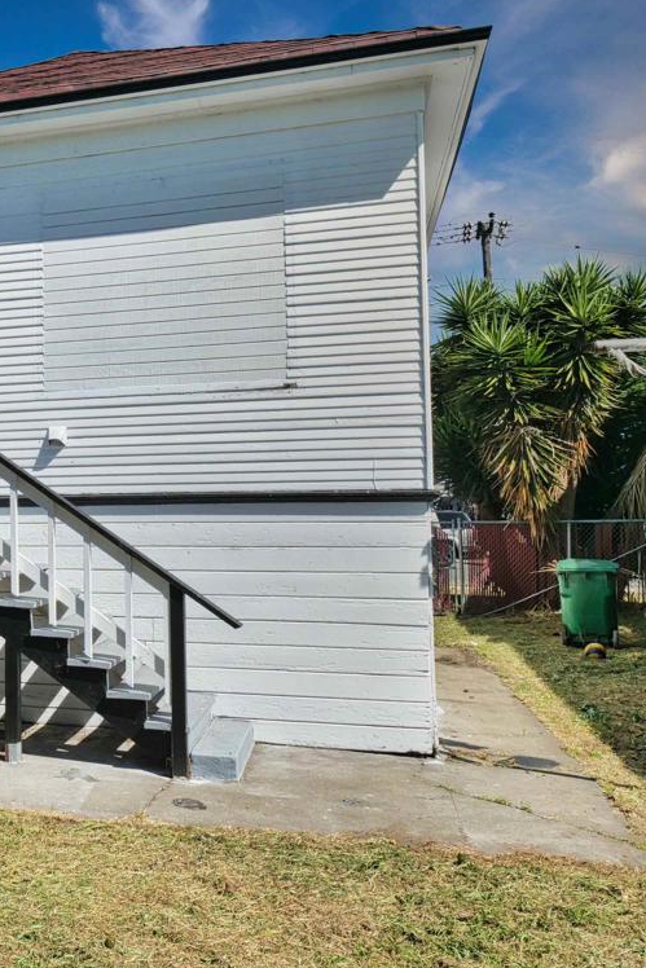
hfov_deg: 33.6
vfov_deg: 51.9
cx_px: 38
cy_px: 489
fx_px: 995
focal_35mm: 37
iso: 100
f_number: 11
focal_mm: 13
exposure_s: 1/250
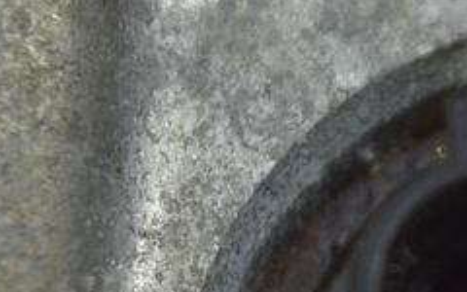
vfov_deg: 3.7
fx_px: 4571
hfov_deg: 5.8
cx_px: 630
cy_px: 314
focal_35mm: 359
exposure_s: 1/60
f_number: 5.6
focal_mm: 55
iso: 400
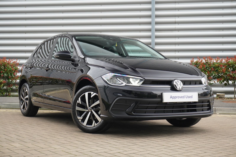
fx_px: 393
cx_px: 118
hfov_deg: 33.4
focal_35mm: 60
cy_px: 78
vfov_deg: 22.6
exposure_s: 1/160
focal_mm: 40
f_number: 5.6
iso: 800
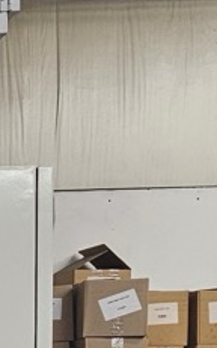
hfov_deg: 7.1
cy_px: 496
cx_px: -665
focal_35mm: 135
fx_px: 1280
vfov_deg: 14.6
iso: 250
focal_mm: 6.3
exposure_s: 1/120
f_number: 1.7
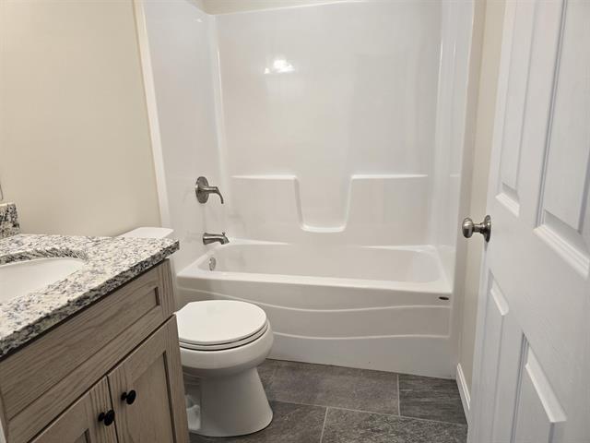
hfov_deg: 73.9
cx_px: 295
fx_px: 392
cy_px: 222
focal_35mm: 23
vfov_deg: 58.9
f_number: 1.7
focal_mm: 6.3
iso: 80
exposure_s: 1/120
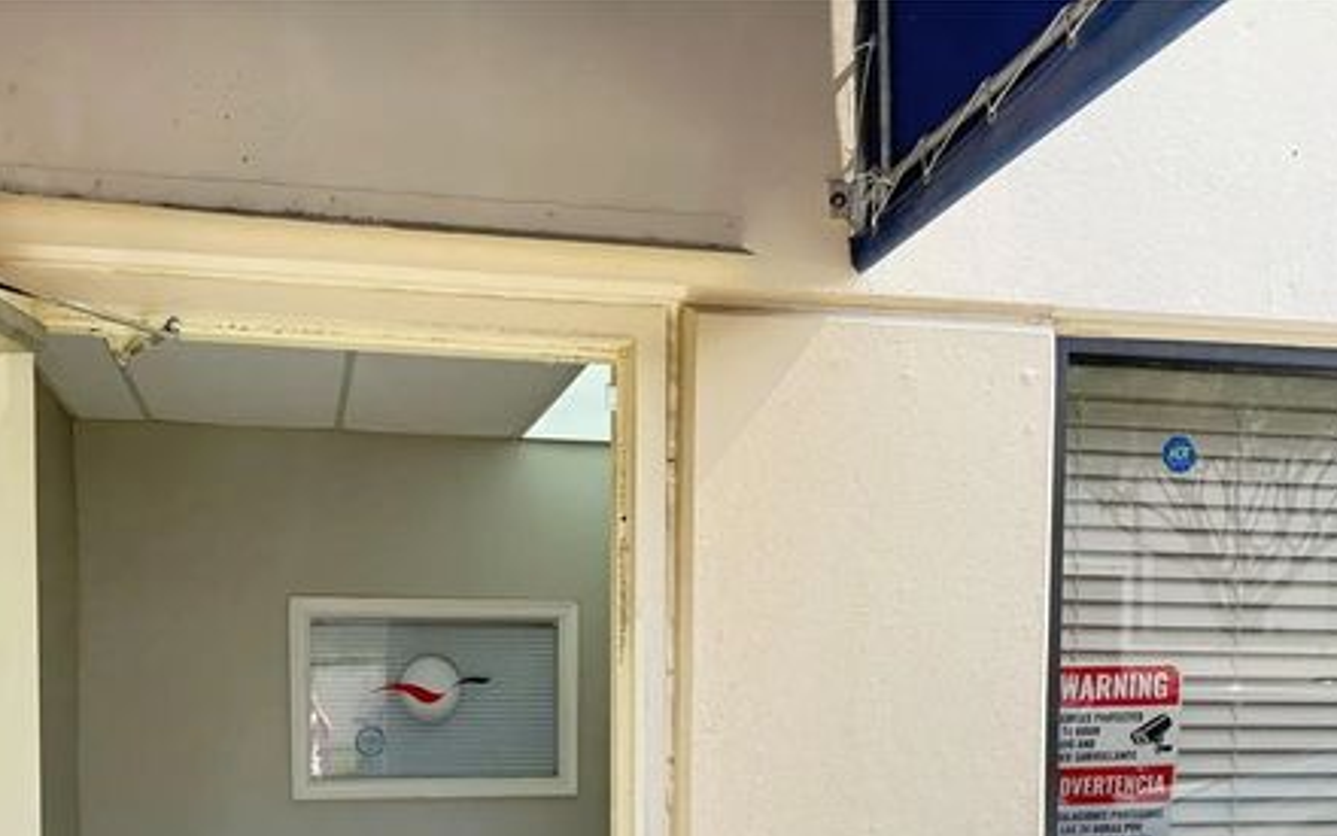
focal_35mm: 37
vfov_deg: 32.9
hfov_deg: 52.6
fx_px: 1348
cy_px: 727
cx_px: 577
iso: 100
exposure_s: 1/589
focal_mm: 6.76
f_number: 1.78
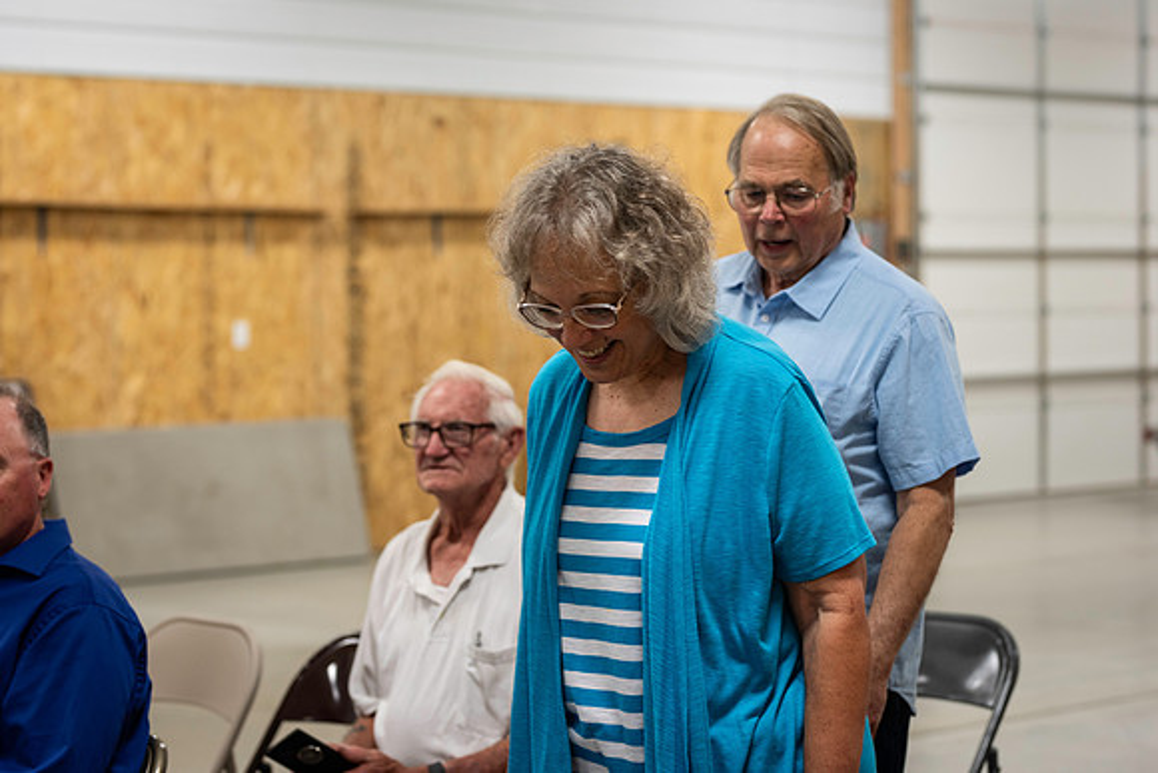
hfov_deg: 23.9
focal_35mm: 85
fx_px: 2735
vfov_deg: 16.1
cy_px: 386
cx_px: 579
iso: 640
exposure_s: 1/160
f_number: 3.5
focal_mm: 85
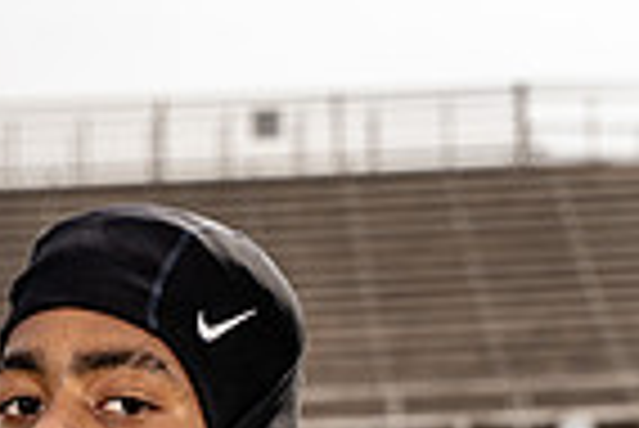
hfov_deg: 9.2
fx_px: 3944
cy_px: 991
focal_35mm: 222
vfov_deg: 6.0
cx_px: 27
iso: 100
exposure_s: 1/250
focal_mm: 70
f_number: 5.6
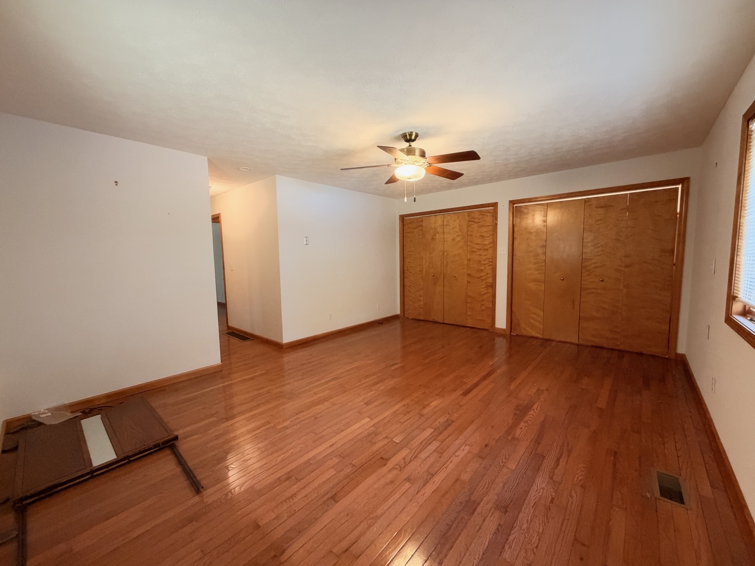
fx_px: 305
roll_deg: +1.7
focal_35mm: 14
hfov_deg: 102.1
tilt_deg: -4.8
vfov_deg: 85.7
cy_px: 283
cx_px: 378
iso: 500
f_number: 2.2
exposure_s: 1/60
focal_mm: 2.22
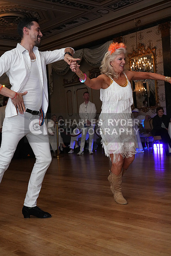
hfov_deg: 29.3
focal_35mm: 46
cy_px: 128
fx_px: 328
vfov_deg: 42.7
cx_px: 86
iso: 5000
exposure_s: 1/200
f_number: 5
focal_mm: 46
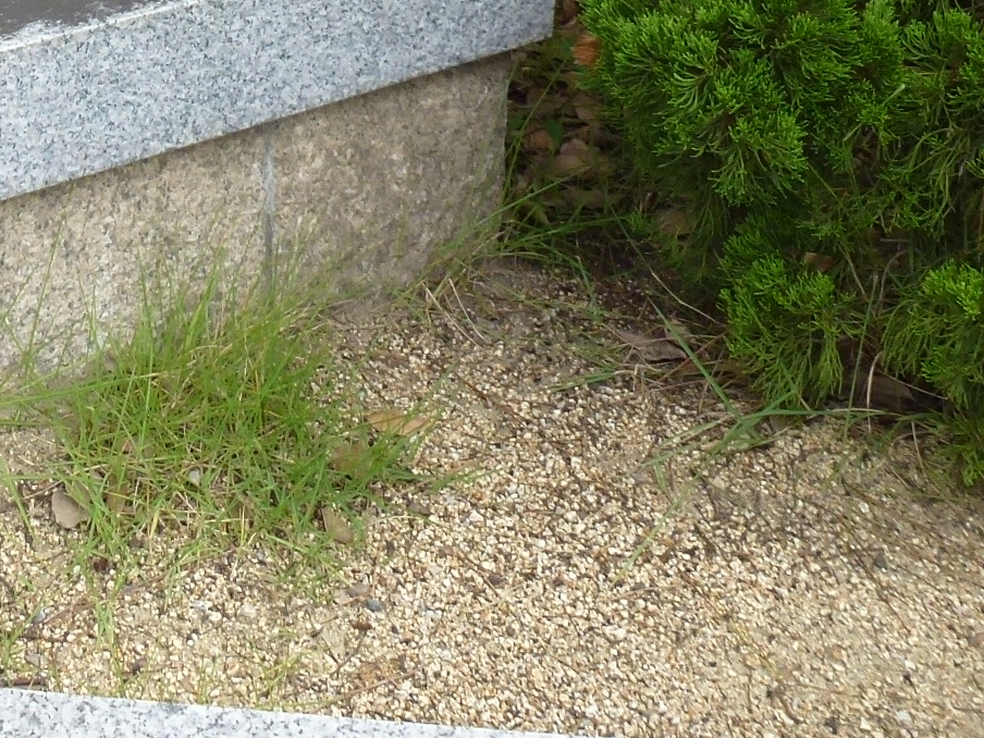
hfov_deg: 27.3
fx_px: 1933
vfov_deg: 19.4
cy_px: -300
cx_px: 58
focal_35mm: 68
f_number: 4
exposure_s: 1/100
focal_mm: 4.3
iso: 100
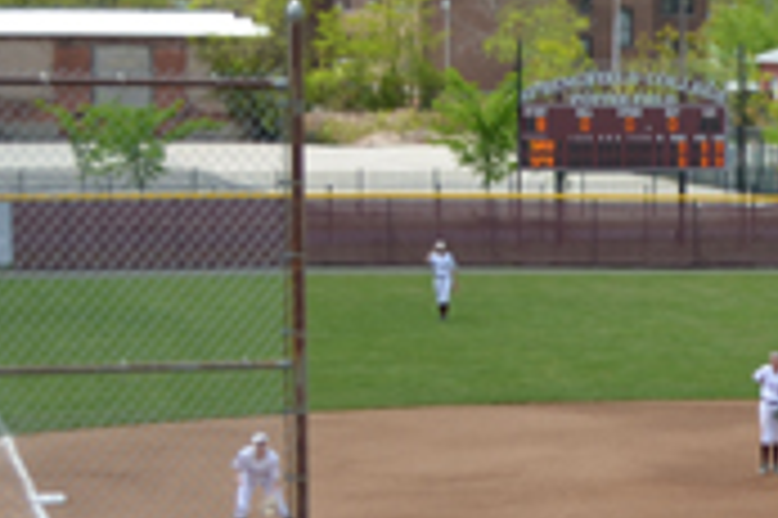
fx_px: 2979
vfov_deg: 9.9
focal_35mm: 138
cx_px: 1147
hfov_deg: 14.0
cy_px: 477
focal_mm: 26
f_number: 4.2
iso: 100
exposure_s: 1/640
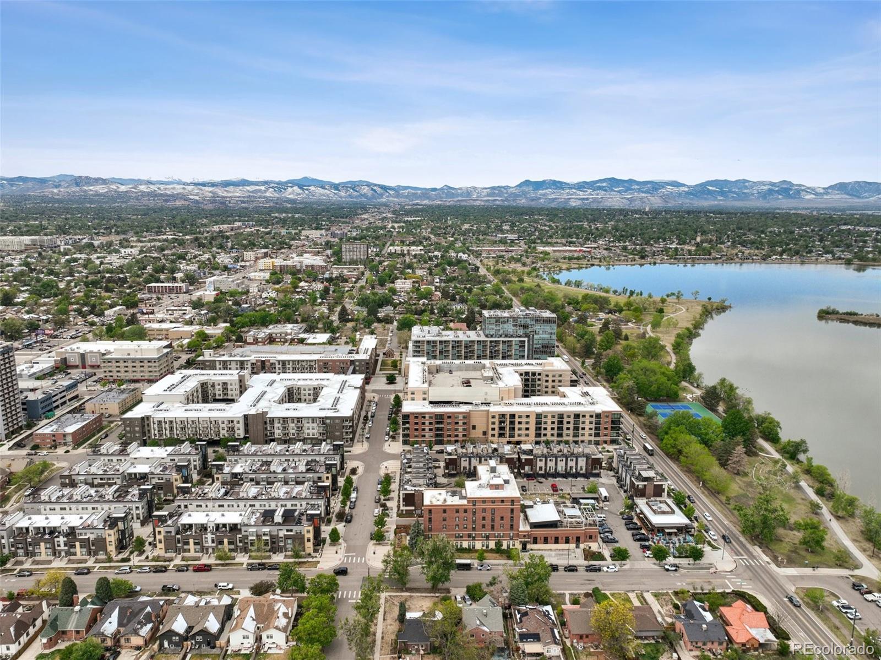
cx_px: 440
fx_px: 610
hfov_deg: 71.6
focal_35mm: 24
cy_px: 330
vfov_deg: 56.8
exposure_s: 1/2000
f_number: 2.8
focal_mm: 12.3
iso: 100
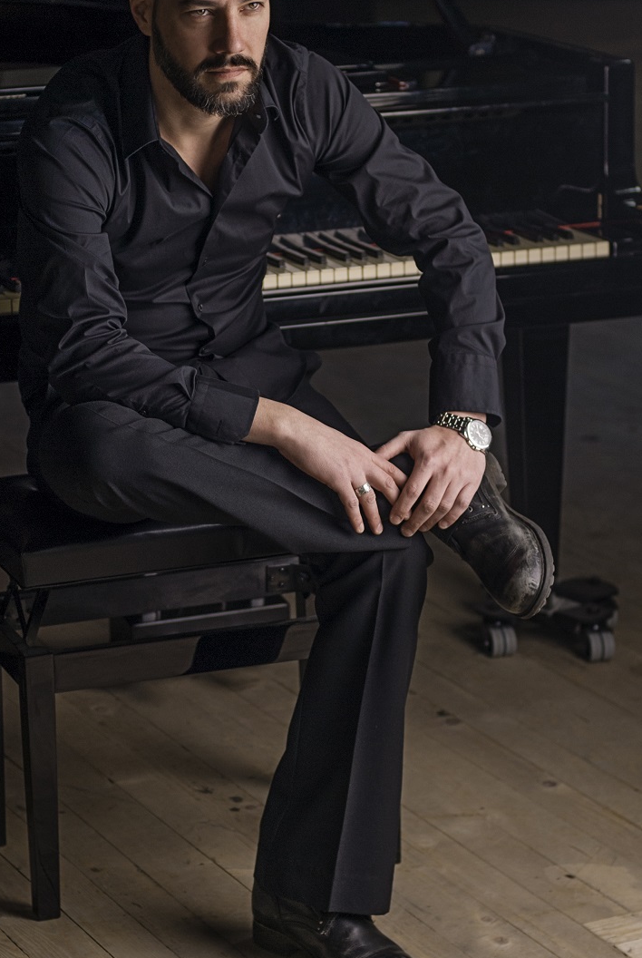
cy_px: 437
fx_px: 2824
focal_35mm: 106
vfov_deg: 19.2
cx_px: 242
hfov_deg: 13.0
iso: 100
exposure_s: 1/125
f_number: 2.8
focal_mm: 50
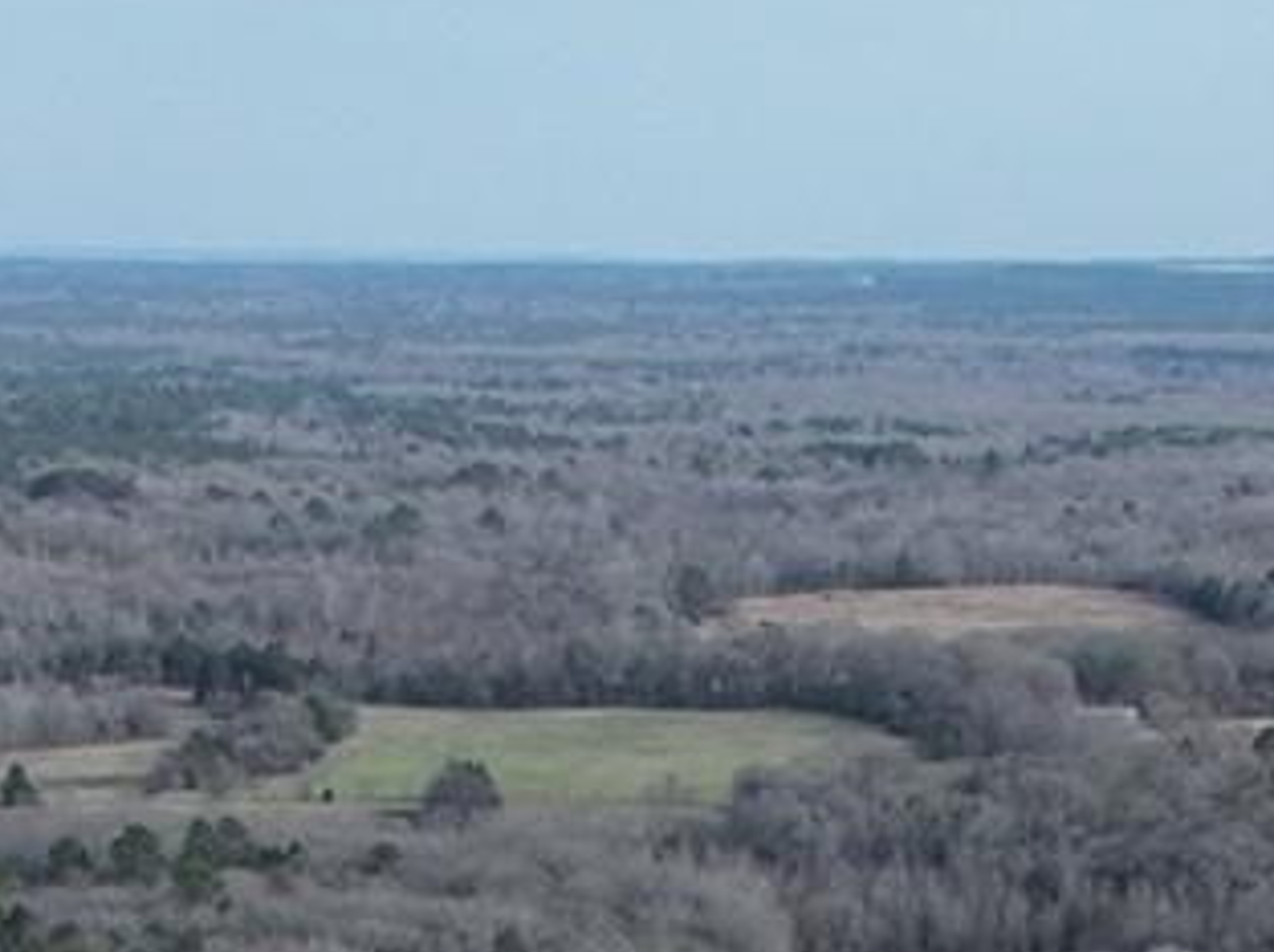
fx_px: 5772
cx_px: 440
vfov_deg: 8.3
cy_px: 2575
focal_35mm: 157
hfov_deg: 12.6
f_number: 5.6
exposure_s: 1/320
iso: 104
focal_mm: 12.29
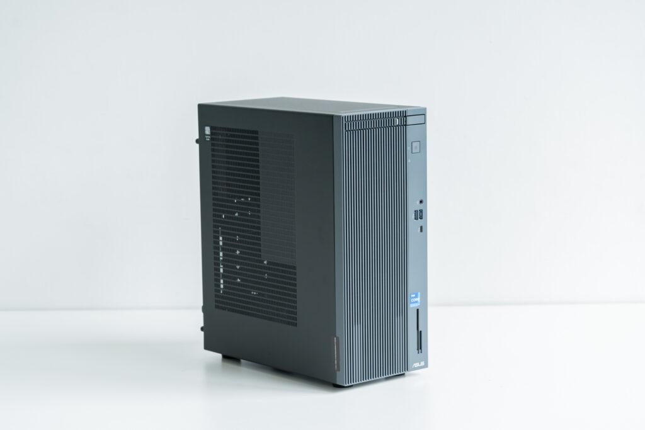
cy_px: 215
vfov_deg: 15.2
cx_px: 322
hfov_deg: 22.6
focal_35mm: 90
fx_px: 1613
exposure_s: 1/100
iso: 400
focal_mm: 90
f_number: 5
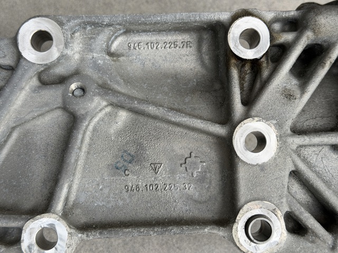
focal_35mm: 48
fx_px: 468
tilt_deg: -67.8
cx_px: 169
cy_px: 126
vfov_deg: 30.2
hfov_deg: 39.7
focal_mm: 6.76
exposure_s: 1/596
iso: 64
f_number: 1.78
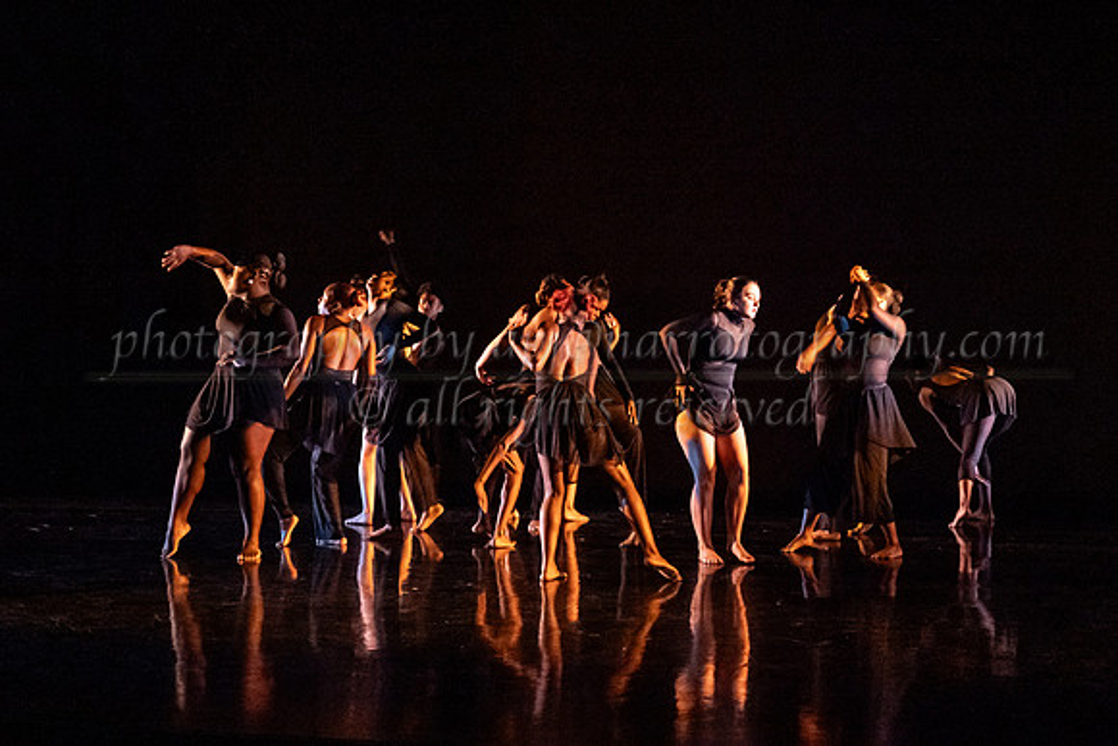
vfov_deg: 20.0
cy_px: 277
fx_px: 2108
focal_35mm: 68
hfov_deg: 29.7
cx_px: 558
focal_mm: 54
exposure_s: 1/125
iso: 4000
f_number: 2.8
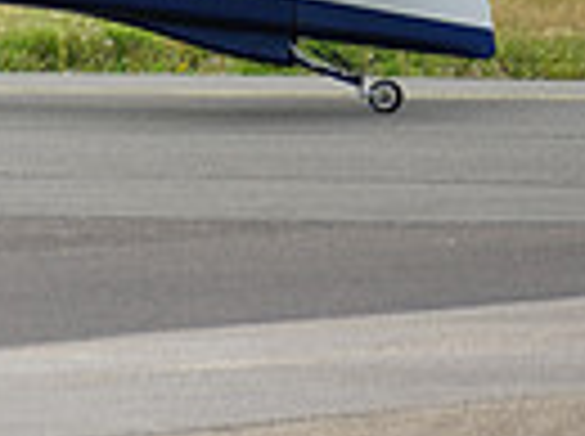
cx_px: -594
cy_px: -312
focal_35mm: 952
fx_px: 16059
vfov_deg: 1.6
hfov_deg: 2.1
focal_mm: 140
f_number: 4
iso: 160
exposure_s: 1/640
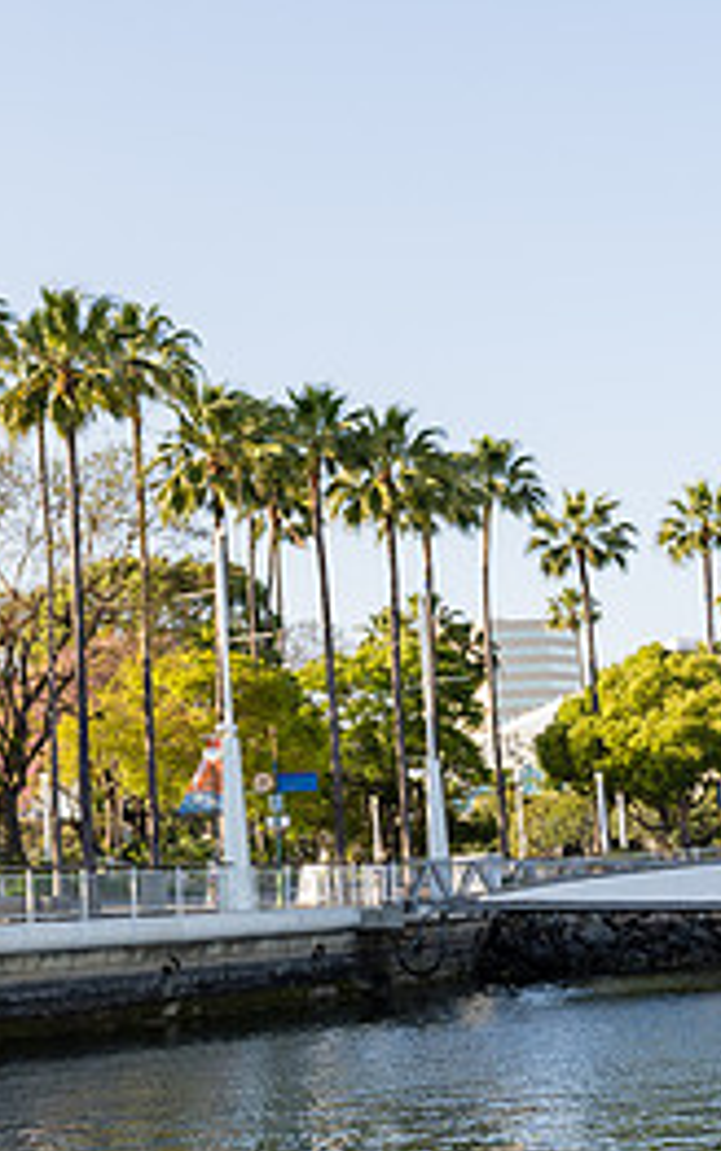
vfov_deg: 28.5
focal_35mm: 72
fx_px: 2261
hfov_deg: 17.9
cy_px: 494
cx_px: 110
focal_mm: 31.9
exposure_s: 1/640
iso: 100
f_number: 3.2
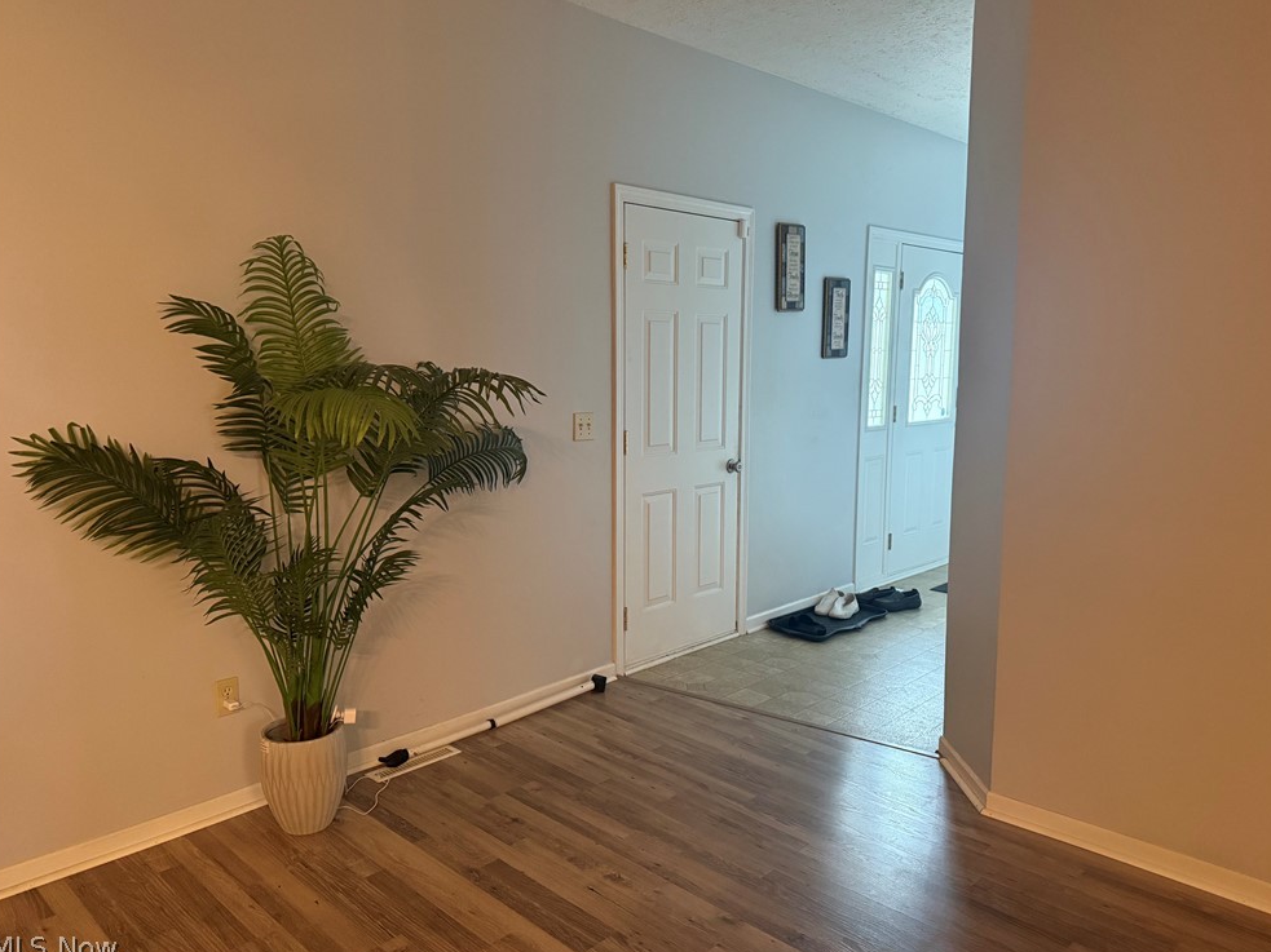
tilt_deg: -8.1
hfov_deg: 69.4
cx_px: 645
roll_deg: -0.2
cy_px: 473
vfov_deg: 54.9
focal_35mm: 25
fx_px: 918
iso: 640
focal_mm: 6.76
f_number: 1.78
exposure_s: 1/60
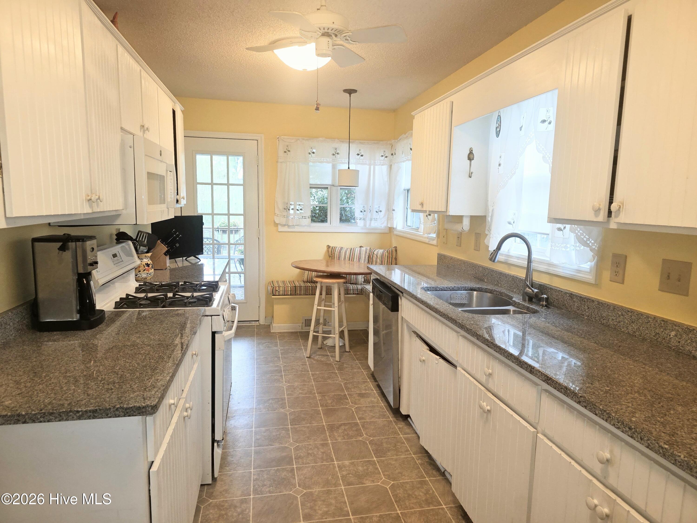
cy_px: 262
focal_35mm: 23
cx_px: 348
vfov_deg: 58.9
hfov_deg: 73.9
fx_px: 463
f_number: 1.7
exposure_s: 1/60
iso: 100
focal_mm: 6.3
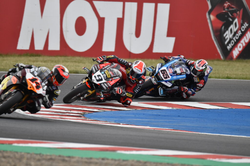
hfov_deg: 3.4
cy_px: 83
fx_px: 4167
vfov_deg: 2.3
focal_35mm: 600
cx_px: 125
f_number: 6.3
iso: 1000
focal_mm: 400
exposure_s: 1/800
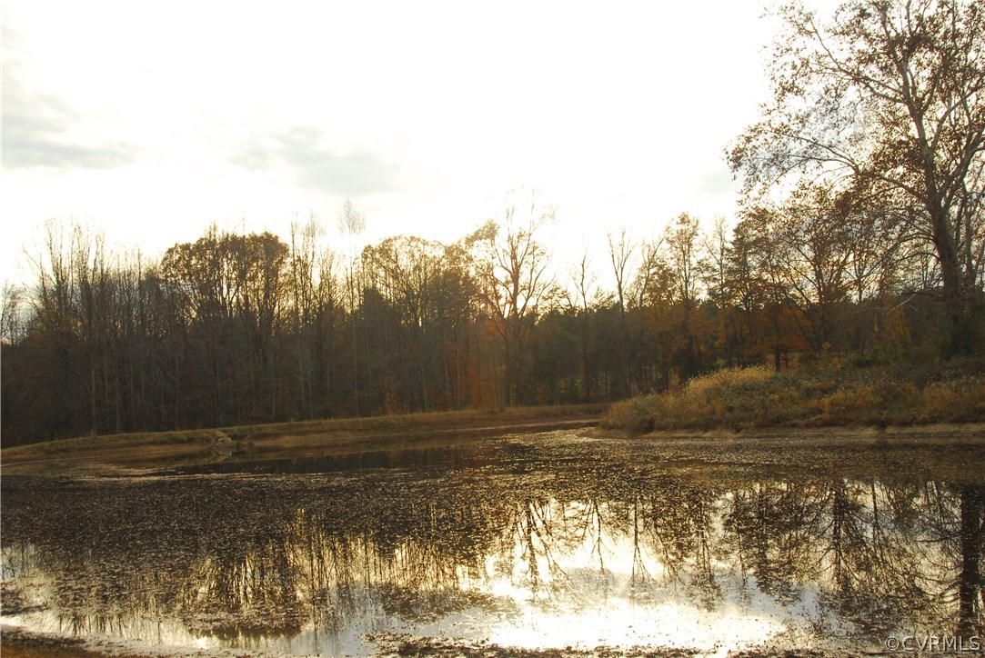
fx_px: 1150
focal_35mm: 42
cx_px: 492
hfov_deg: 46.4
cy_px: 329
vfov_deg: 32.0
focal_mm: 28
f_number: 8
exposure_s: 1/250
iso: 400
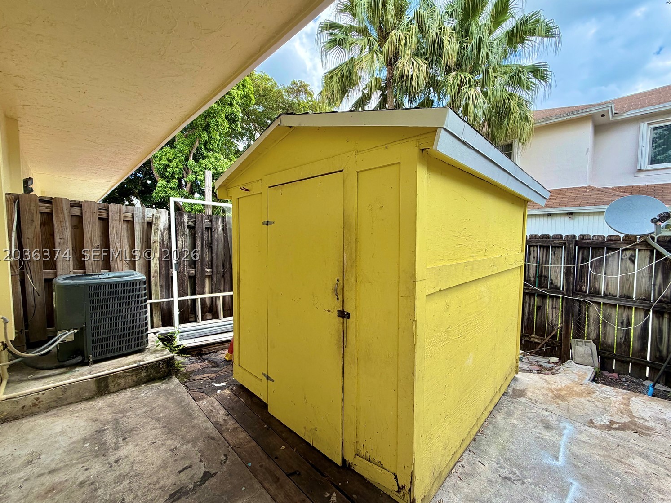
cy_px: 255
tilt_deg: -3.8
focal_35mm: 15
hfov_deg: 98.2
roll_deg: +0.0
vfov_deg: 81.8
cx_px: 338
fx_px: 291
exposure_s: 1/216
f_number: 2.2
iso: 40
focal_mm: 2.22
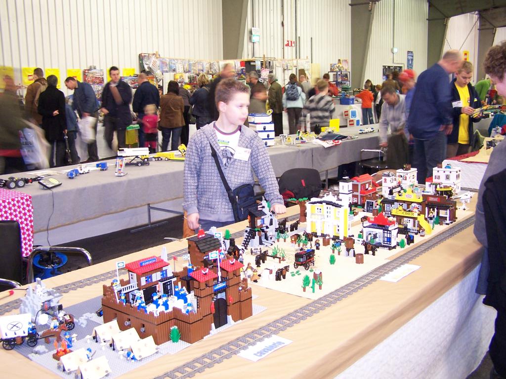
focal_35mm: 38
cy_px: 190
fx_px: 555
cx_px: 253
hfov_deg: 49.0
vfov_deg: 37.7
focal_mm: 6.3
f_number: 2.8
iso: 140
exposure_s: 1/4
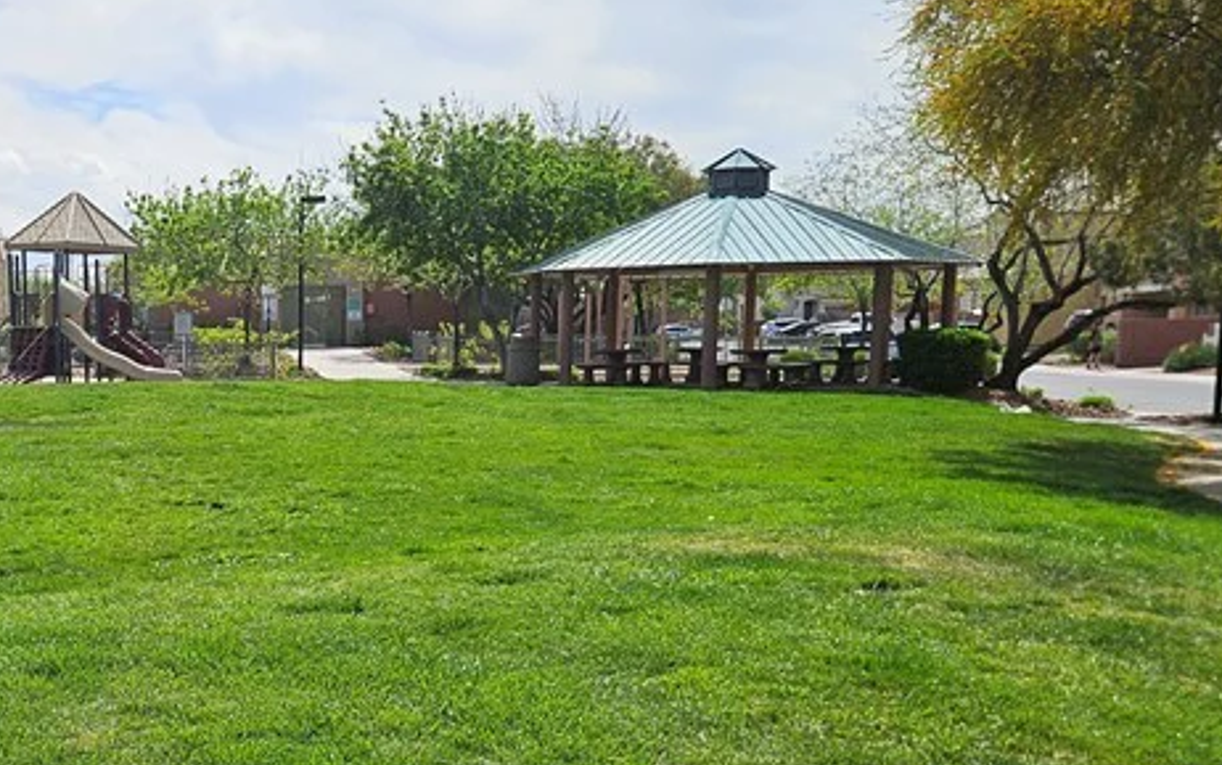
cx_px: 204
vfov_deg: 23.6
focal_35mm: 54
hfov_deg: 36.0
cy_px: 630
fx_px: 1799
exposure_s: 1/2937
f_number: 1.8
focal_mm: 5.4
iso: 25
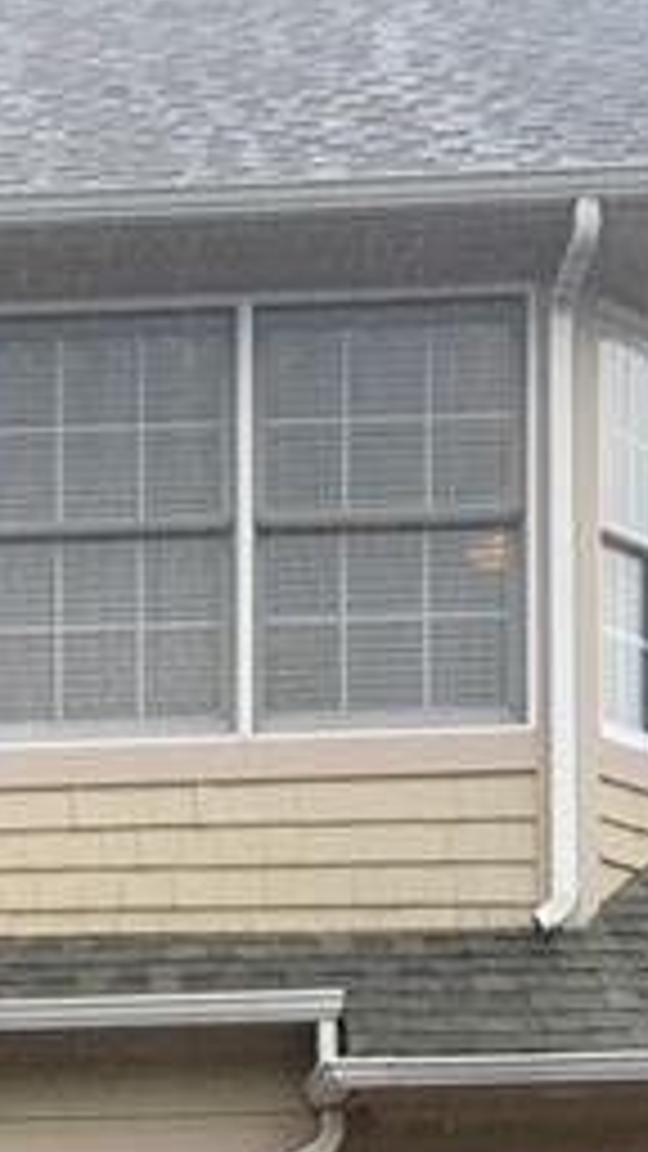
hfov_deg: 13.6
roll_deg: +1.0
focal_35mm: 85
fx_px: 2596
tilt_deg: +0.0
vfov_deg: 22.4
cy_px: 1494
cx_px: -261
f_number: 1.8
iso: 25
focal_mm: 4.25
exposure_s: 1/145
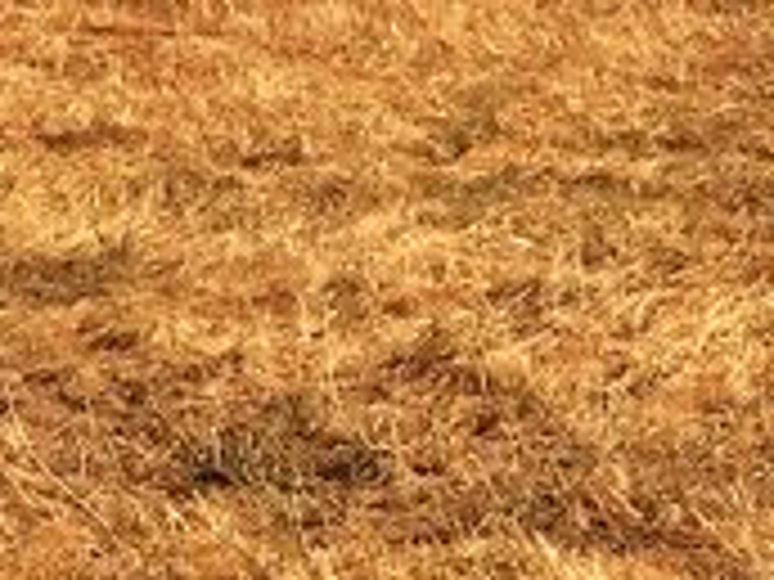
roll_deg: -1.4
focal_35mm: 169
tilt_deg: +5.0
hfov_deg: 9.7
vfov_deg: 7.9
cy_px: -940
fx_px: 3779
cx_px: 2138
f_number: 2.2
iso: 32
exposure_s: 1/2475
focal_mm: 4.15
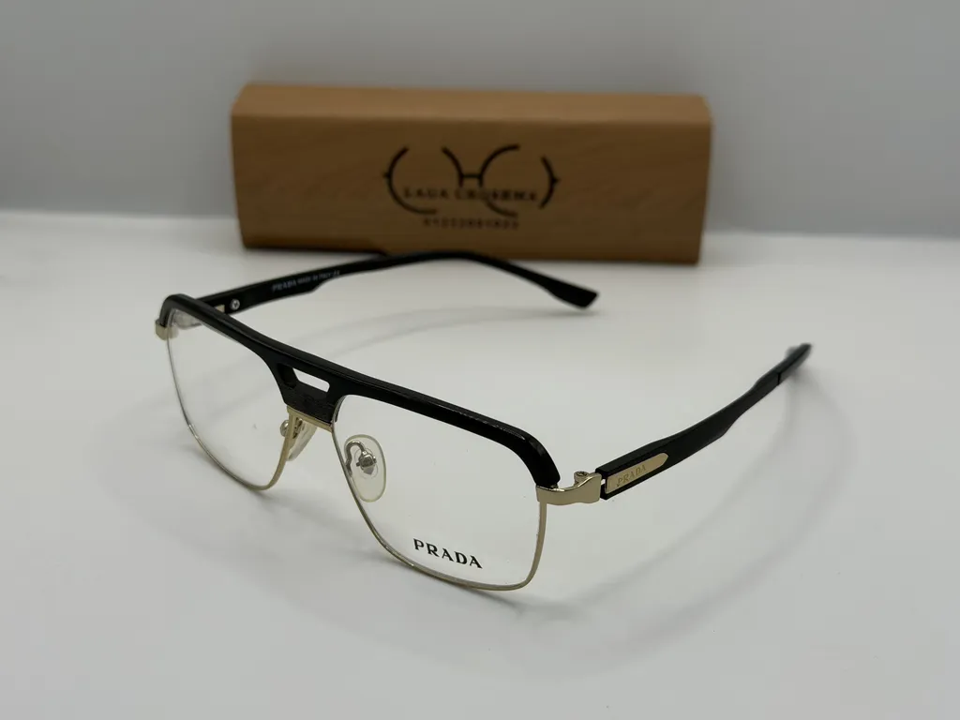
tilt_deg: -23.6
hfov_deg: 39.7
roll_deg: +0.0
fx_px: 1331
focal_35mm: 48
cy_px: 360
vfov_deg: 30.3
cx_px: 480
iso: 64
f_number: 1.78
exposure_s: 1/503
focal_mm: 6.76
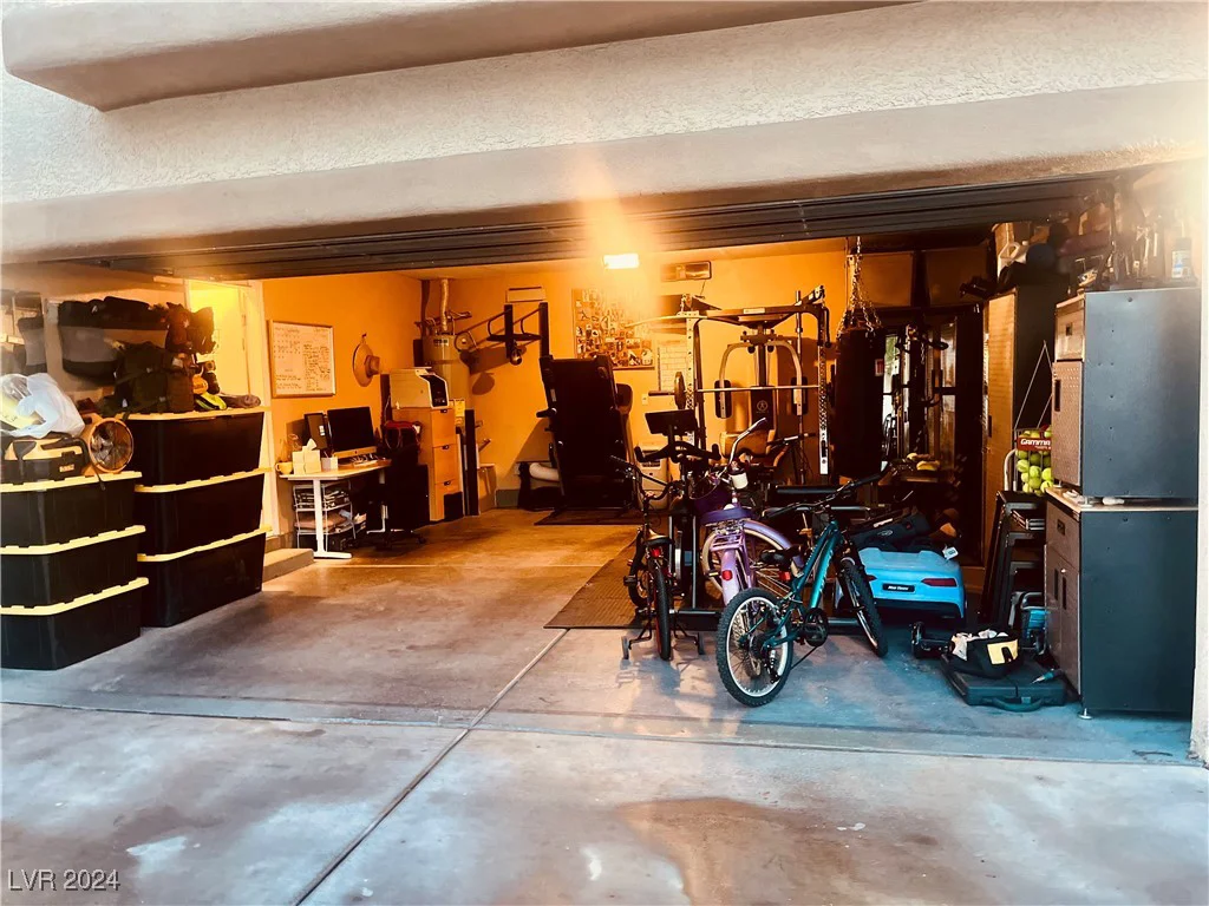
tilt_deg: -4.3
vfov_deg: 53.1
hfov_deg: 67.3
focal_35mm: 26
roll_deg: +2.4
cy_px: 453
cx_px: 604
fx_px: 908
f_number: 1.6
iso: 500
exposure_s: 1/30
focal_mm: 5.1
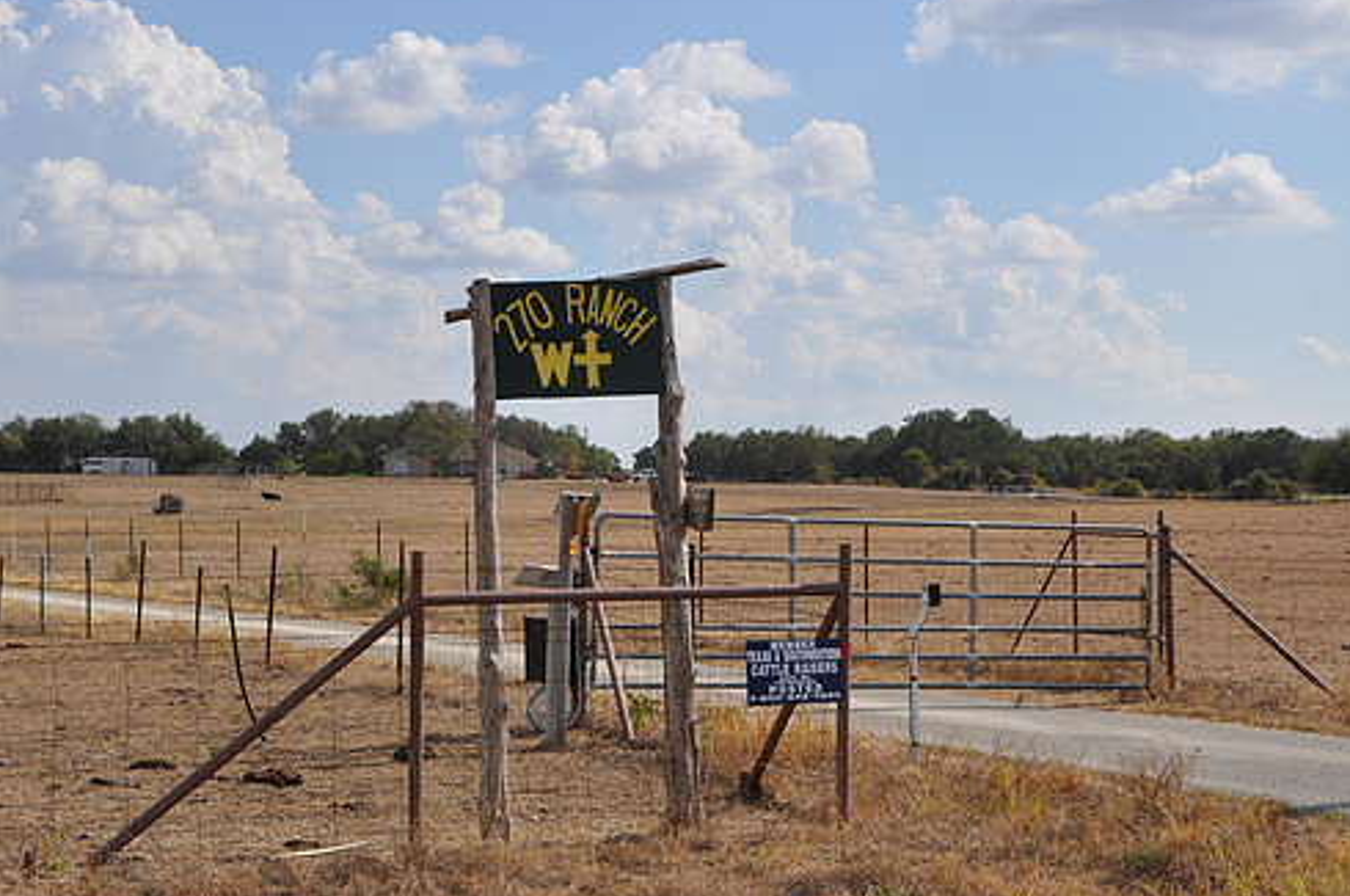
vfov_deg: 19.1
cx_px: 576
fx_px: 2658
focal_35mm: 71
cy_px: 445
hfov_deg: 28.5
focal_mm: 40
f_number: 10
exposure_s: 1/400
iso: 200
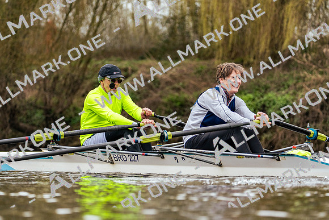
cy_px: 110
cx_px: 164
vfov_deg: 5.8
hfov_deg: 8.7
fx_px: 2157
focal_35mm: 236
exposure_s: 1/2000
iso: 2000
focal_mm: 236
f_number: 6.3
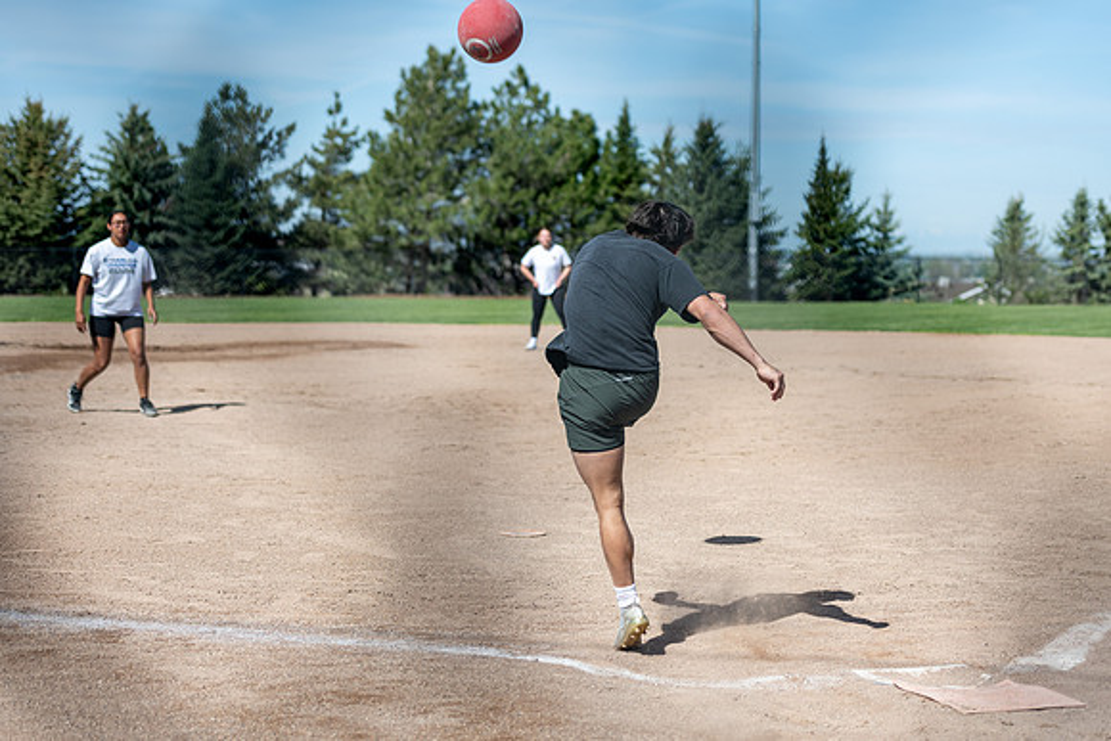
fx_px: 2442
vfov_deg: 17.3
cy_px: 419
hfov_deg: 25.6
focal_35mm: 79
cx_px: 628
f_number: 2.8
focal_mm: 70
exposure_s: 1/2000
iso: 64
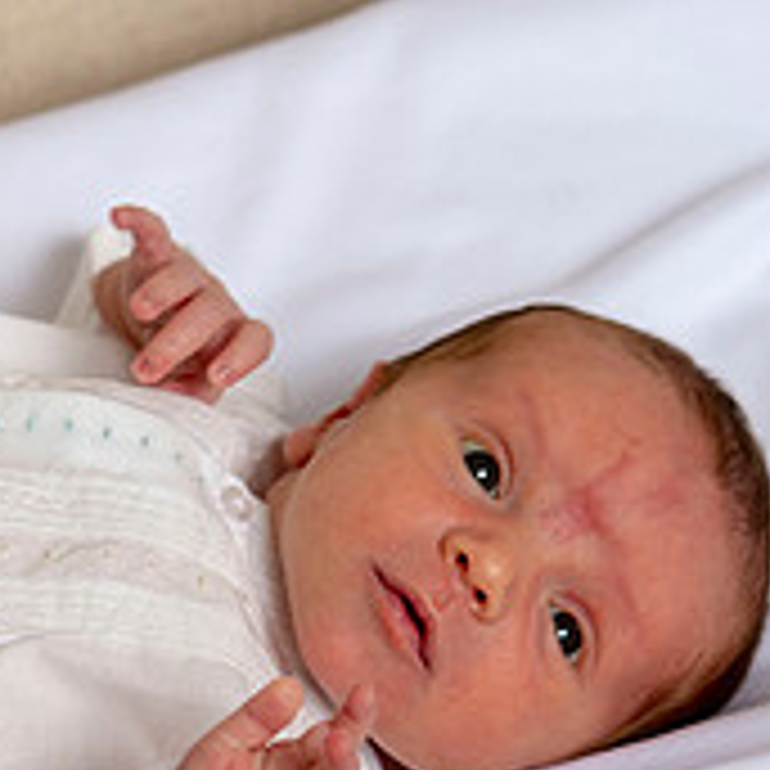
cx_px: -234
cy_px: 761
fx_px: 8859
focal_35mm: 352
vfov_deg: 5.0
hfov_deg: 5.0
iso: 125
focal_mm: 122
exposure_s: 1/160
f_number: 5.6
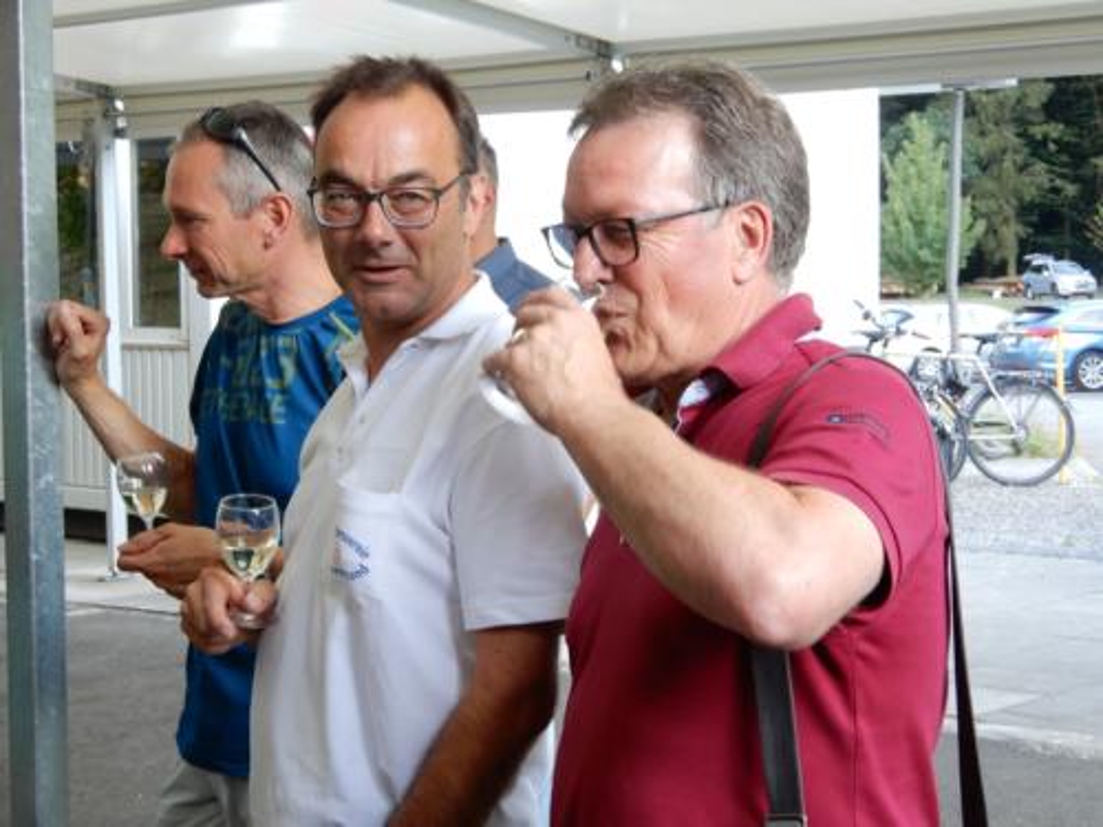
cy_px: 414
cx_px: 552
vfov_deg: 21.0
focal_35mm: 70
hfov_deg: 27.8
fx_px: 2230
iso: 160
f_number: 4.5
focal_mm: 12.5
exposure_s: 1/30
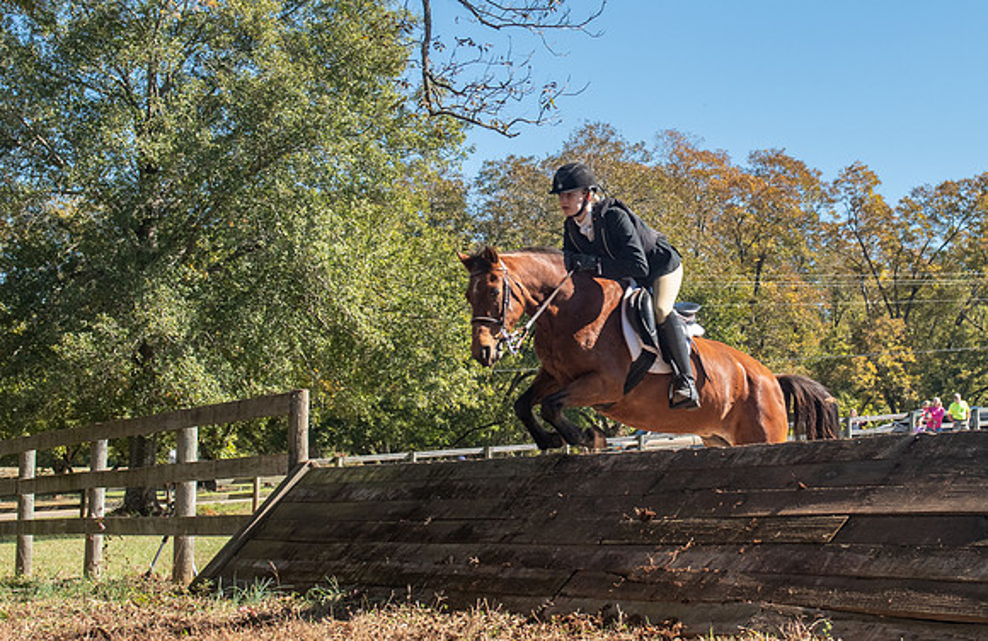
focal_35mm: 68
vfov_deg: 19.6
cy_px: 272
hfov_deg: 29.7
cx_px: 623
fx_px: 1854
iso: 400
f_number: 4
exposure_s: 1/320
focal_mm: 32
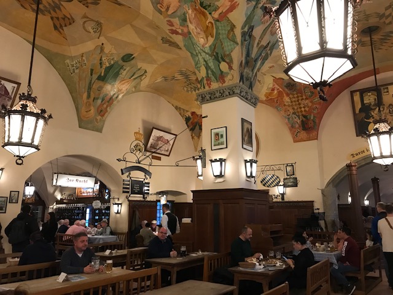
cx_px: 196
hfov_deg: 63.4
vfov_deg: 49.7
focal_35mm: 28
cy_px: 148
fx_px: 318
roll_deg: -0.8
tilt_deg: +13.0
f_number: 1.8
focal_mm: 3.99
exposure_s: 1/17
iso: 100
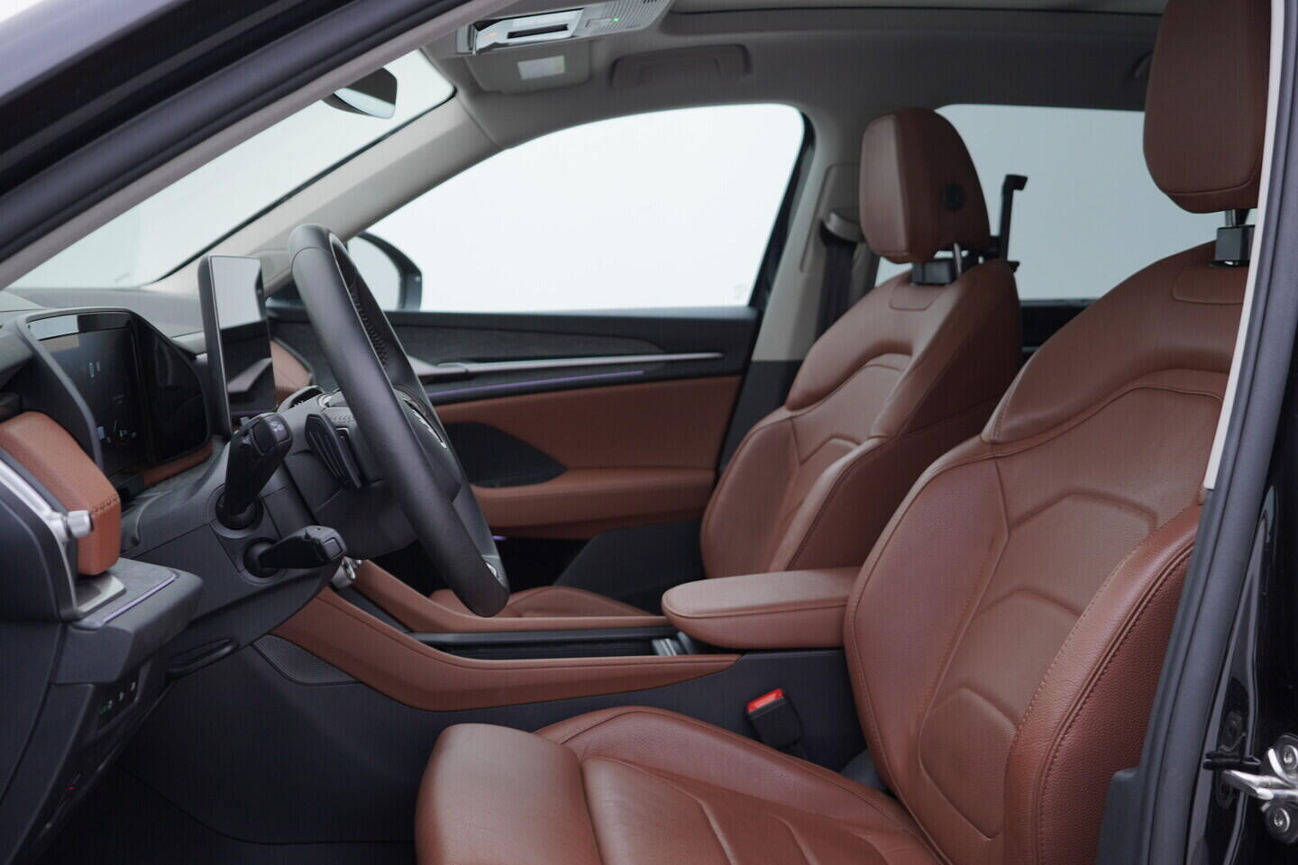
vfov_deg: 36.9
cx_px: 649
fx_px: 1298
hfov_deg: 53.1
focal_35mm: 36
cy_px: 432
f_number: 3.2
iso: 125
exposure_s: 1/50
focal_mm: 24
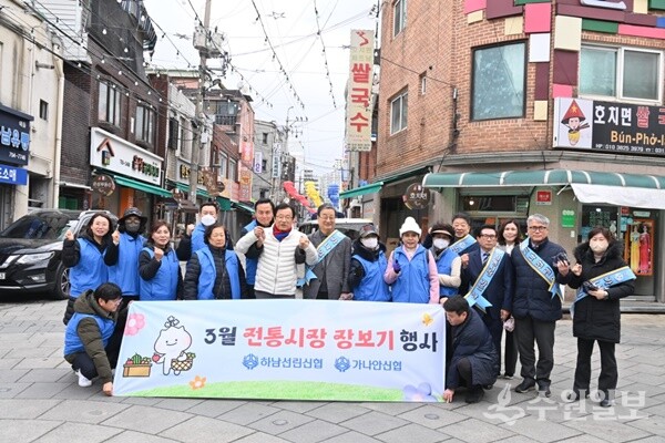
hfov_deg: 58.7
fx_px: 591
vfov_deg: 41.1
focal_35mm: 32
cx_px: 332
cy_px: 222
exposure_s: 1/400
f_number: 10
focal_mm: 32
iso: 800
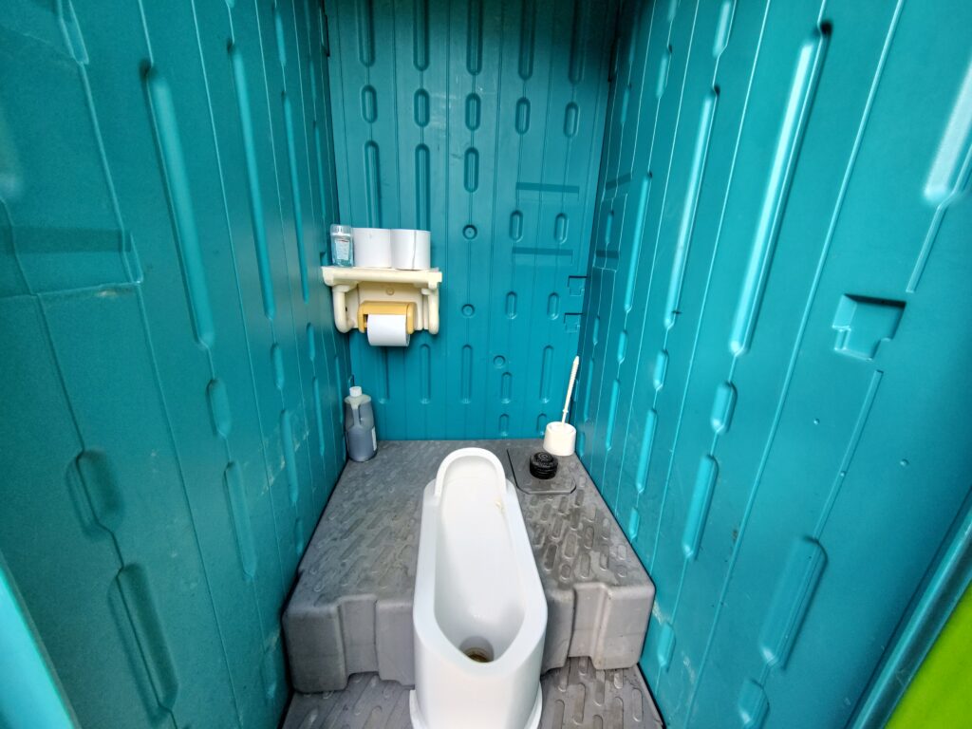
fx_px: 365
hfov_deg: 106.2
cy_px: 364
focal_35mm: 13
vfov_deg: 89.9
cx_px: 486
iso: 350
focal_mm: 2.16
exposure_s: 1/120
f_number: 2.2
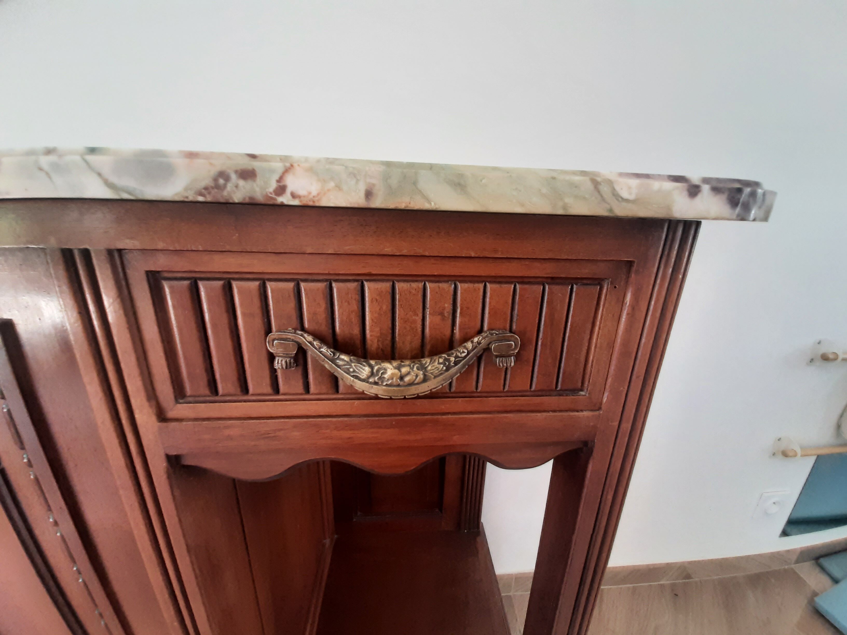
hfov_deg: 106.2
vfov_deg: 89.9
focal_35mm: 13
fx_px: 318
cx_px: 424
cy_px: 318
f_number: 2.2
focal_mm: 1.42
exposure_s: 1/50
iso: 125
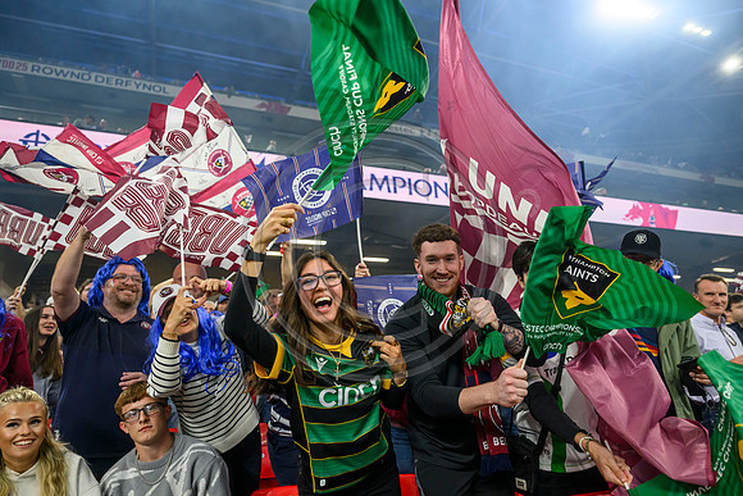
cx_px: 372
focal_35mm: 24
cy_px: 248
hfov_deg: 73.7
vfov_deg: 53.2
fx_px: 495
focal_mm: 24
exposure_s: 1/1250
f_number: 3.2
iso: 3200
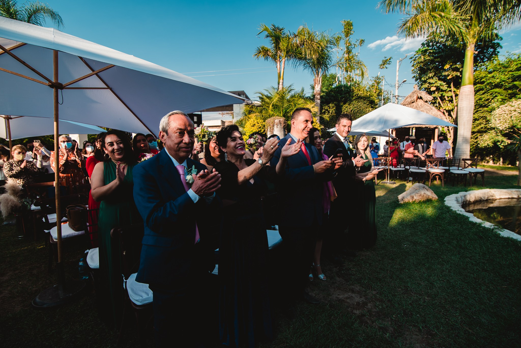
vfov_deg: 73.8
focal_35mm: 16
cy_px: 174
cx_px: 260
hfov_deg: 96.7
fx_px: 232
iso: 100
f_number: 3.5
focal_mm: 16
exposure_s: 1/200
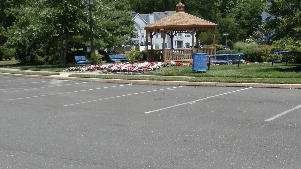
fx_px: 423
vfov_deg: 22.5
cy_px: 51
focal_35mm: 53
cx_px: 205
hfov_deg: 38.6
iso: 100
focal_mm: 4.5
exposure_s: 1/1250
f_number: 3
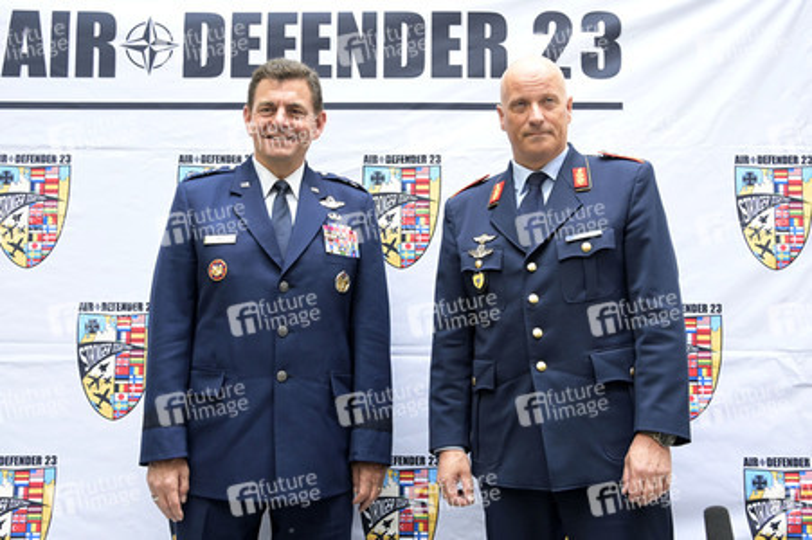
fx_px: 856
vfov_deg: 35.0
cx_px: 406
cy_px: 270
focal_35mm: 38
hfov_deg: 50.7
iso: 5000
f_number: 5.6
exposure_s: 1/400
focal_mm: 38
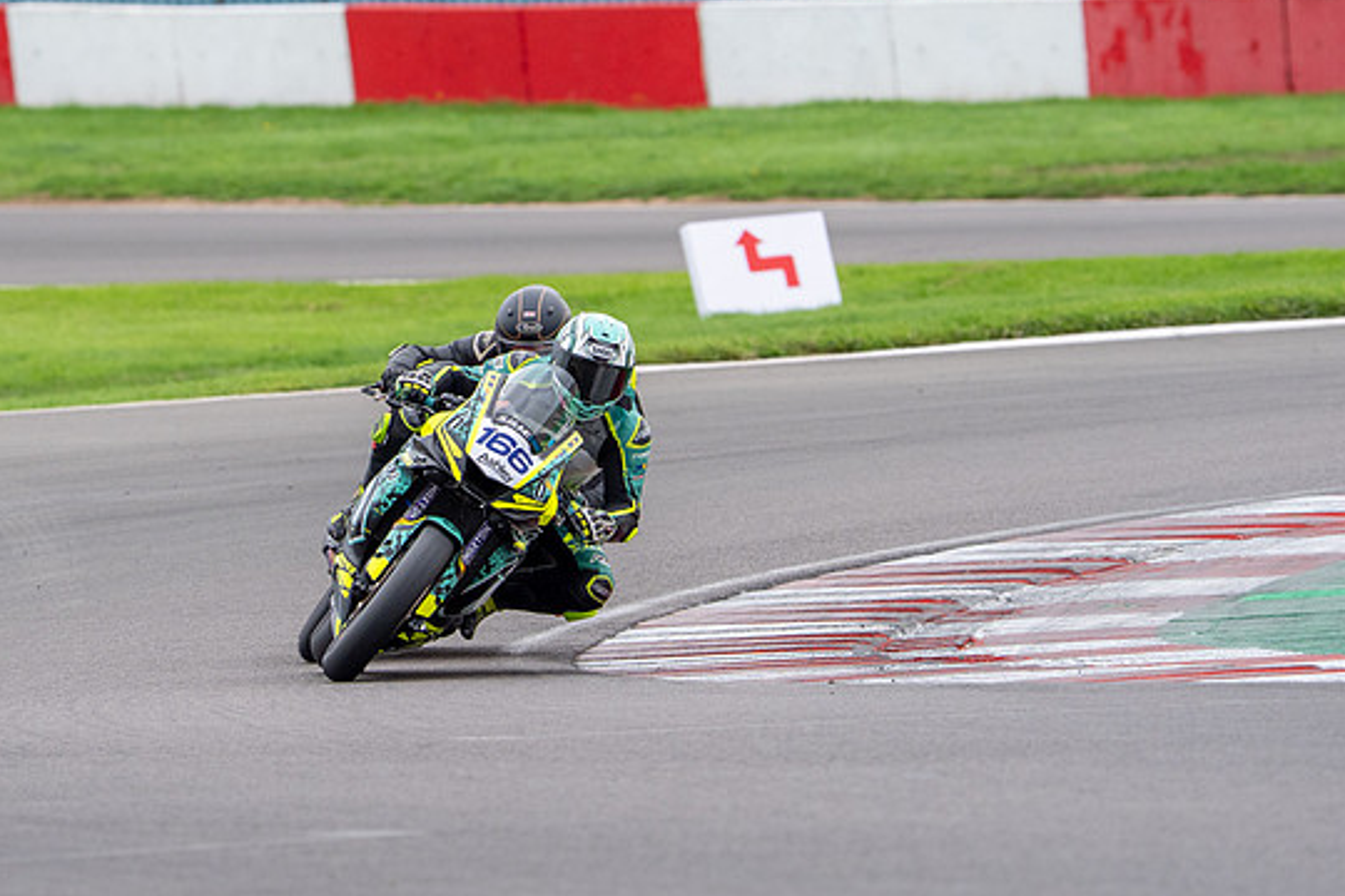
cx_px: 402
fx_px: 22116
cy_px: 264
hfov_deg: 3.5
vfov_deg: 2.3
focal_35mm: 592
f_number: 7.1
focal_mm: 400
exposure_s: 1/320
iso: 800
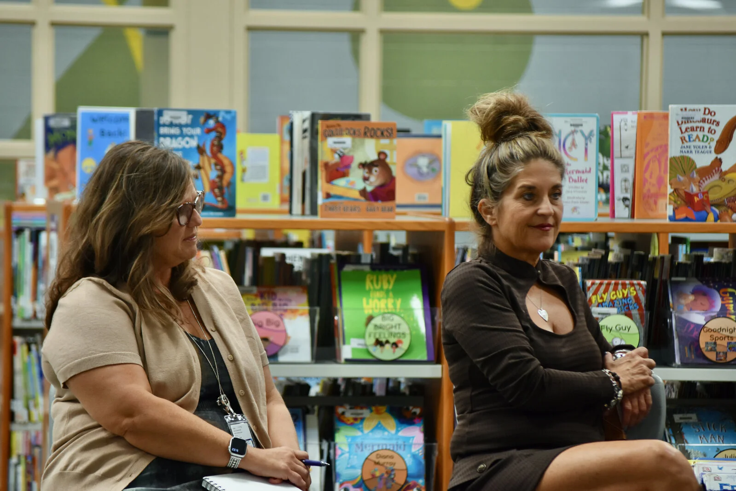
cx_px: 368
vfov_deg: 7.5
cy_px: 246
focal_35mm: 183
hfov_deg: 11.2
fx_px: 3741
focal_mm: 122
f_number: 4.8
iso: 900
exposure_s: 1/60
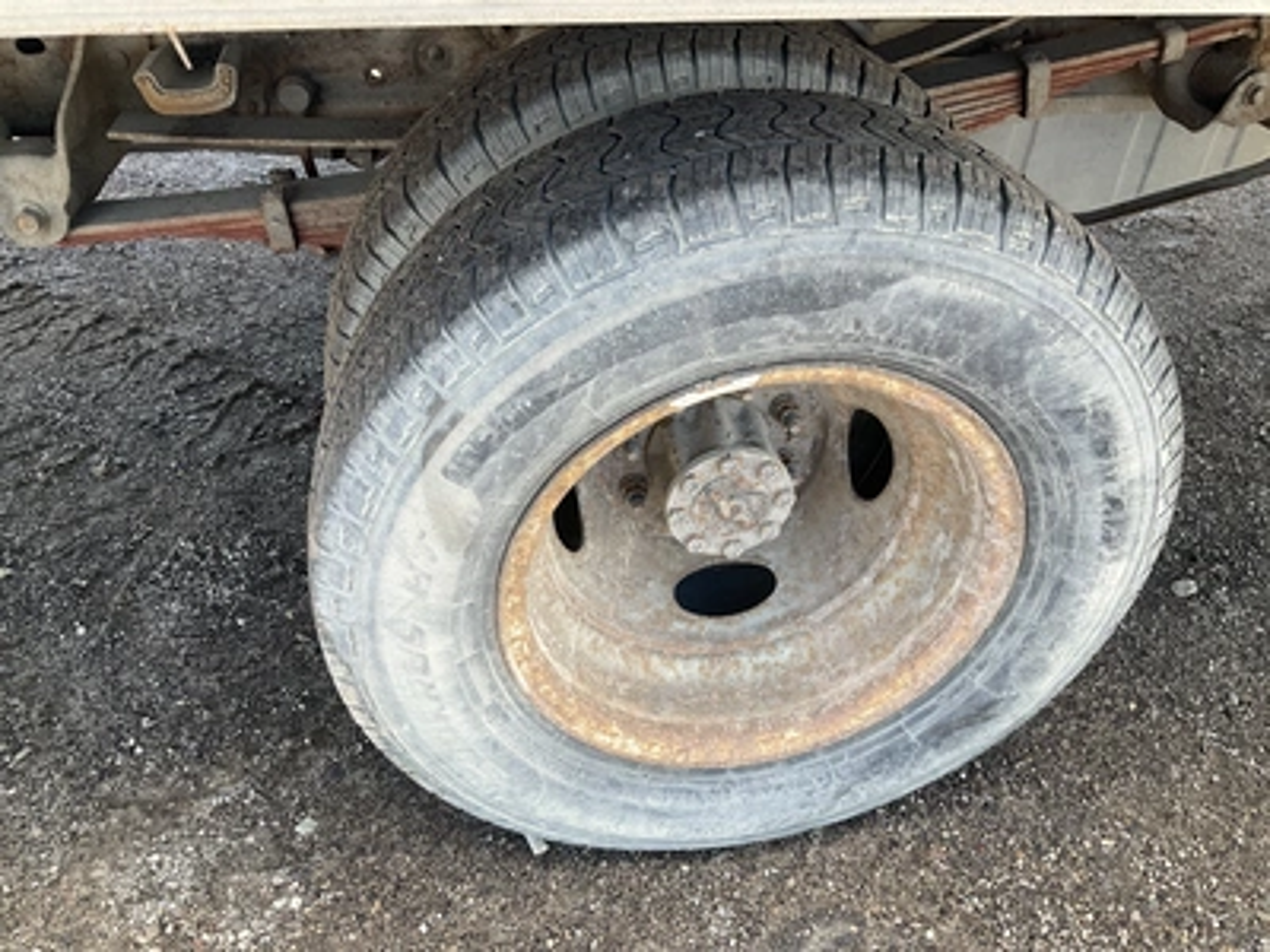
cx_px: 635
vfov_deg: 48.2
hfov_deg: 61.7
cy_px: 476
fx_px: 1064
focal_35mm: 29
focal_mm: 3
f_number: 1.8
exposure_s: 1/122
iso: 25
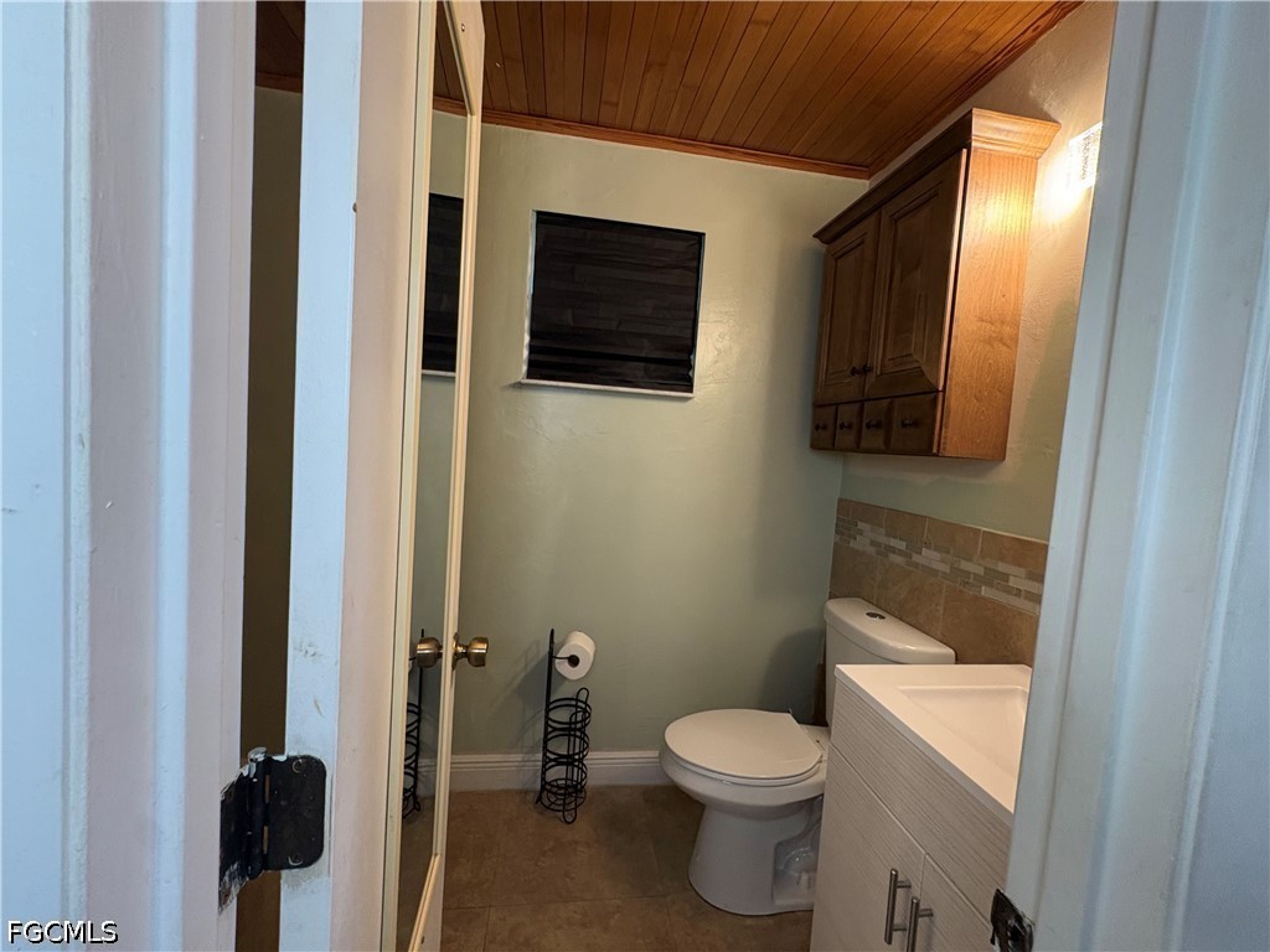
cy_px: 476
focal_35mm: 14
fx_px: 514
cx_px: 635
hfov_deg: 102.1
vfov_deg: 85.7
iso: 400
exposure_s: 1/60
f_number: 2.2
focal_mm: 2.22
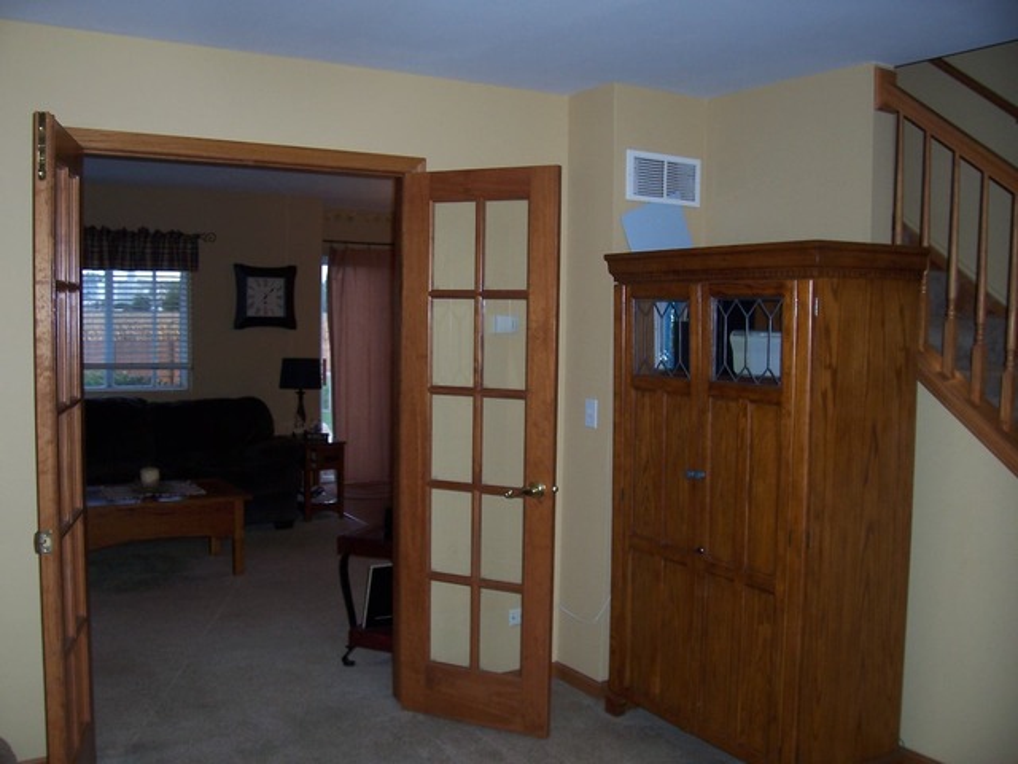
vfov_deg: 41.8
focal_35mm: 34
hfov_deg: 54.0
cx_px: 509
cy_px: 382
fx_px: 1000
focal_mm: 5.6
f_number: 2.7
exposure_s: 1/60
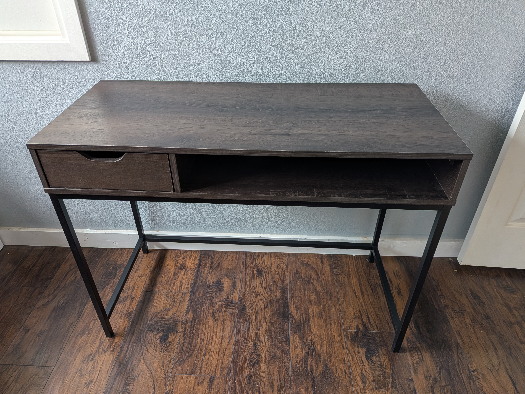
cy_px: 197
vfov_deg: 56.8
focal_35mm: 24
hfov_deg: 71.6
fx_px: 364
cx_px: 262
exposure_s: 1/24
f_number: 1.7
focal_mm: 4.53
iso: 92
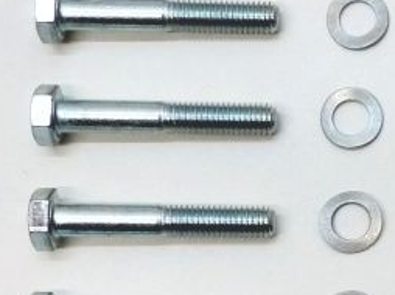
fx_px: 1550
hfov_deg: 14.0
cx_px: 505
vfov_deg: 10.8
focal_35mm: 136
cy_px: 252
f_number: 3.6
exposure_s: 1/30
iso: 400
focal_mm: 6.1
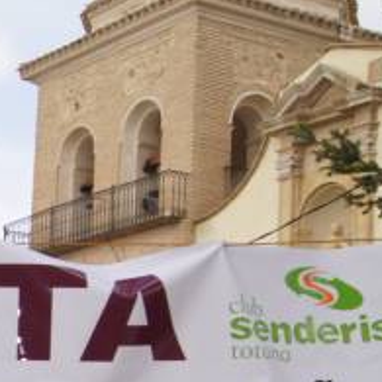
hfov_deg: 14.3
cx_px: -247
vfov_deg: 14.7
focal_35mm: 111
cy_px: 549
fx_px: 1386
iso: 200
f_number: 11
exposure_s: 1/160
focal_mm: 20
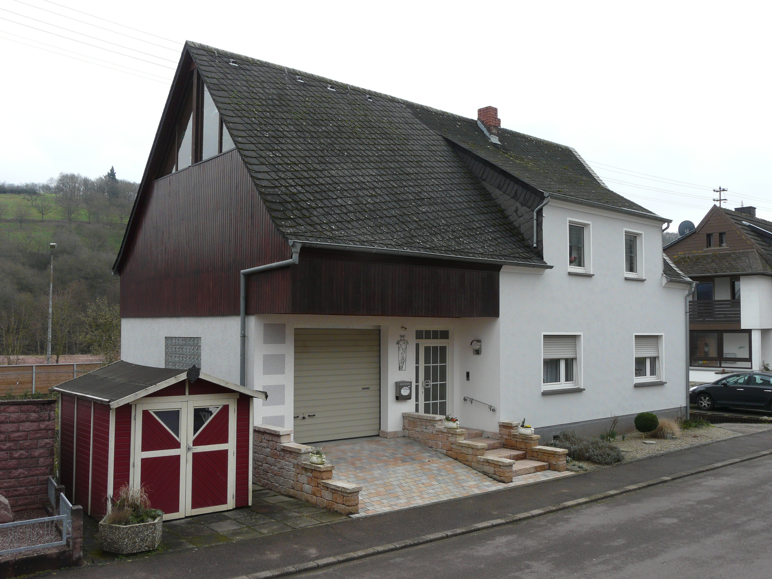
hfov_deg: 56.8
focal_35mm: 32
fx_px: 714
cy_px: 290
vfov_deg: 44.2
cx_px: 386
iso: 100
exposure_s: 1/160
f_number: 4
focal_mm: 5.3
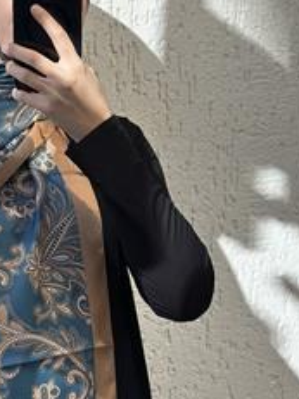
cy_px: 199
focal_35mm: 108
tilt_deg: -21.4
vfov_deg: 18.2
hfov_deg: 13.5
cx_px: 10
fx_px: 1245
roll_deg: -4.4
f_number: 1.78
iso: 80
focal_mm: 6.86
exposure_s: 1/555
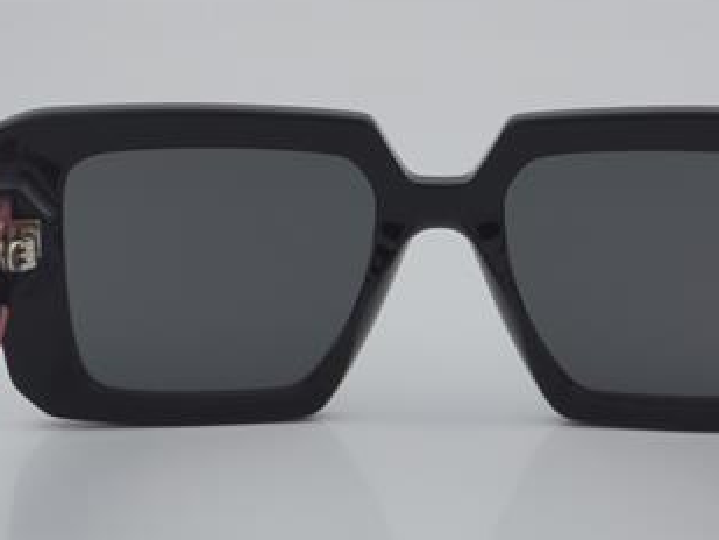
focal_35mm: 103
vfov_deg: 14.4
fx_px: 2132
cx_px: 442
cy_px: 256
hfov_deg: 19.1
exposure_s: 1/4
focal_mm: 55
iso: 100
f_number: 32
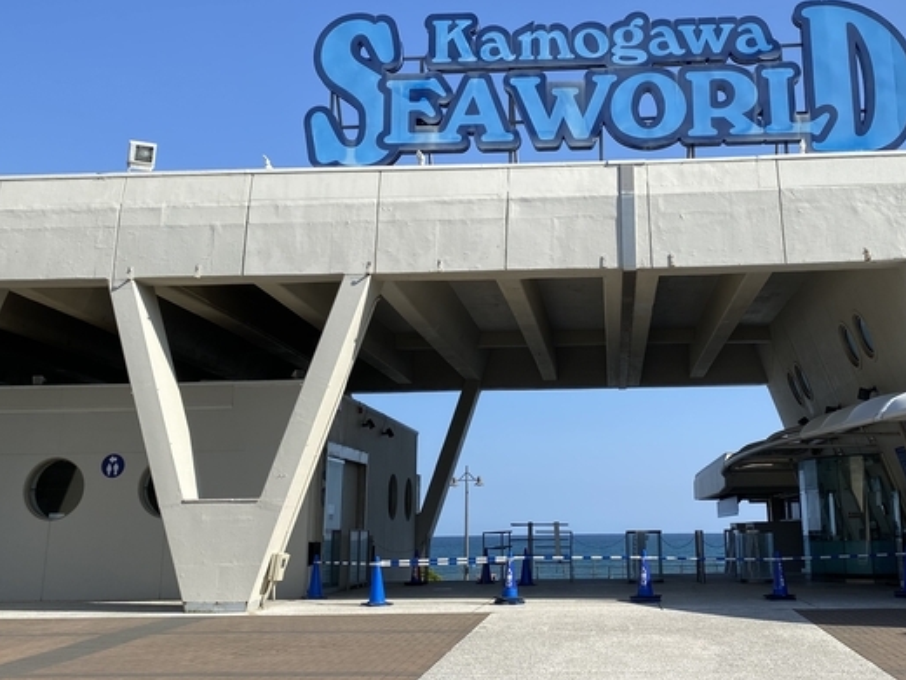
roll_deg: +0.8
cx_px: 559
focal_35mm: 40
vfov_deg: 35.9
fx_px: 1047
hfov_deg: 46.4
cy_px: 279
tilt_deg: +14.3
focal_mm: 4.25
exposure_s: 1/3401
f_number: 1.8
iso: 32
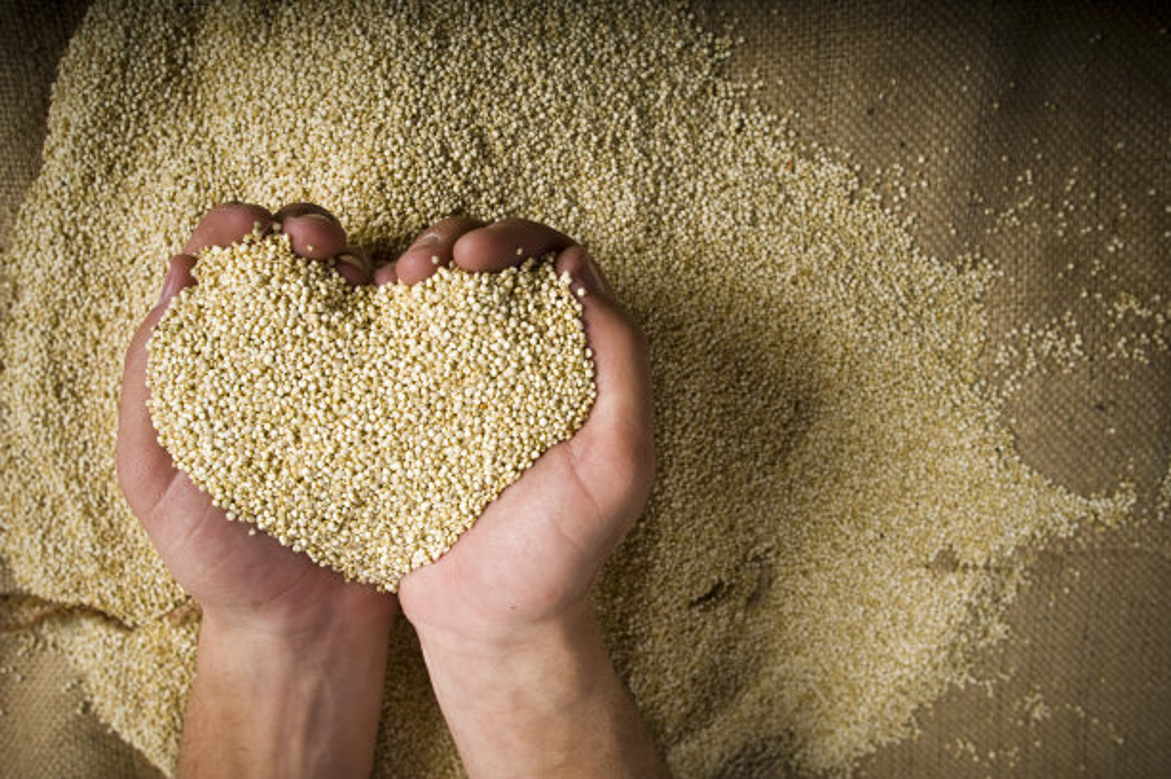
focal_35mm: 24
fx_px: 780
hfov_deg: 73.8
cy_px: 390
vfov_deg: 53.1
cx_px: 586
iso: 200
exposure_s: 1/250
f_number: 8
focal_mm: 24
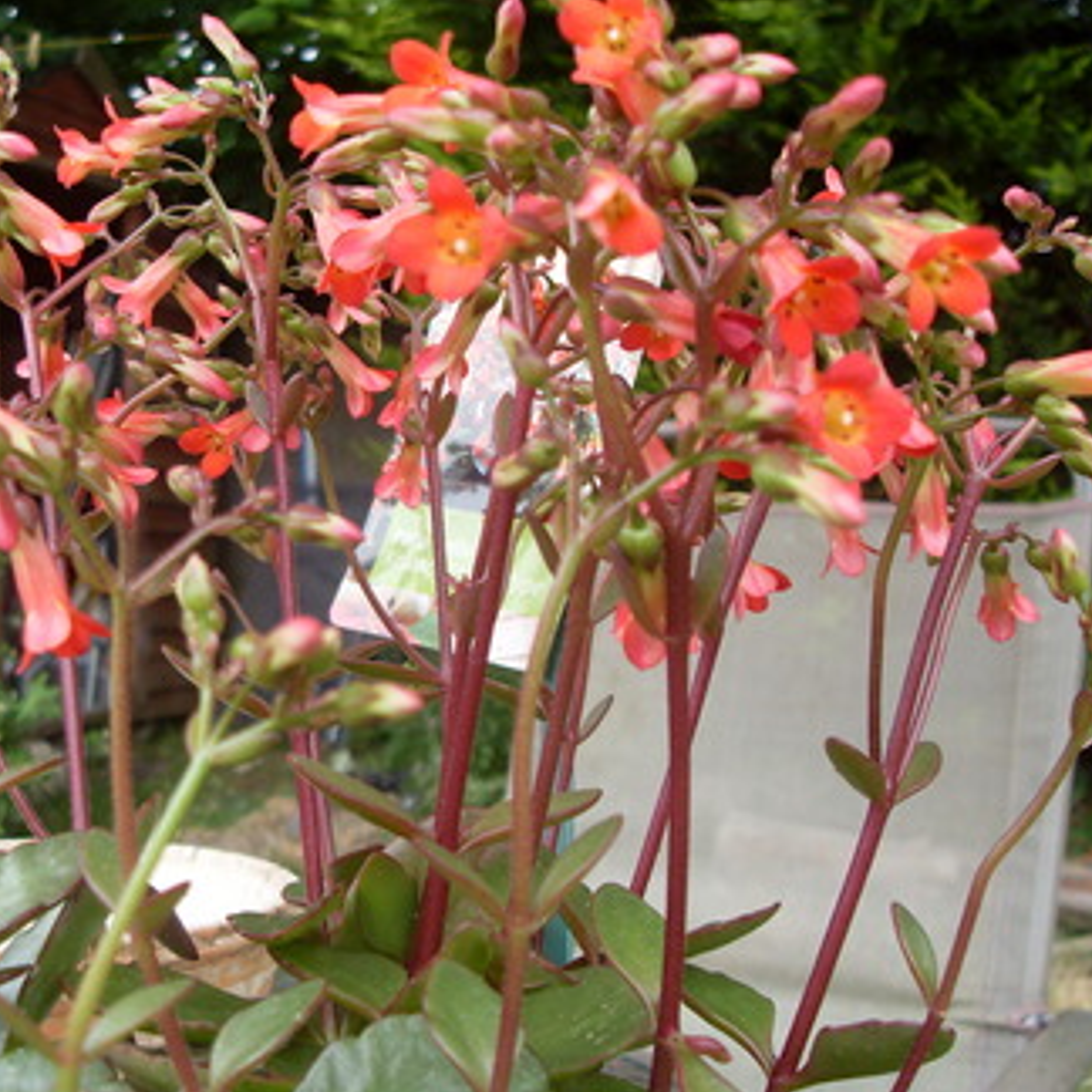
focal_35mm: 42
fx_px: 1499
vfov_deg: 40.0
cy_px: 546
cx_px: 468
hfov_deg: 39.9
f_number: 2.8
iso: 80
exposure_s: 1/180
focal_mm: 6.3
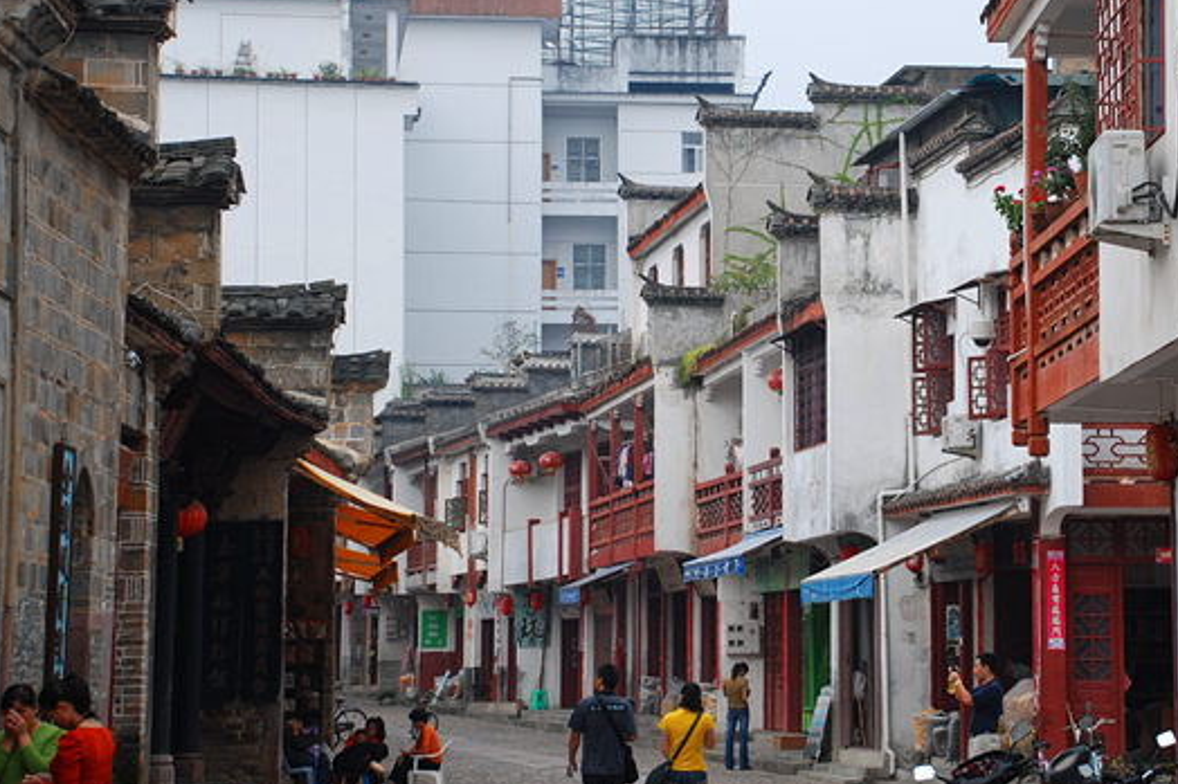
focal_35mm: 110
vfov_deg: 12.4
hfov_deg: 18.5
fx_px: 3598
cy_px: 322
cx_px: 832
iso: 100
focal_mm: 48
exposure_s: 1/160
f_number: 6.3
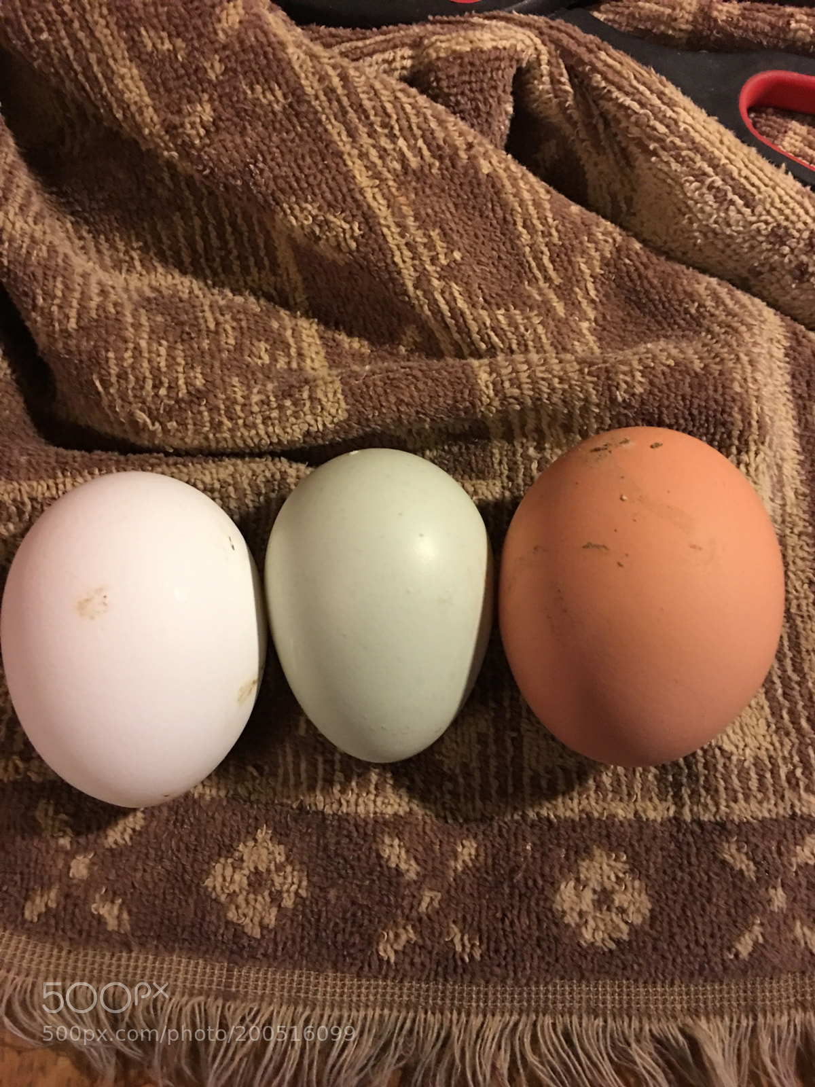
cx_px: 408
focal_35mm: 29
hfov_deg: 48.2
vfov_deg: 61.7
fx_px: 910
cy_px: 544
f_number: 2.2
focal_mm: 4.15
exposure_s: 1/15
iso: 100
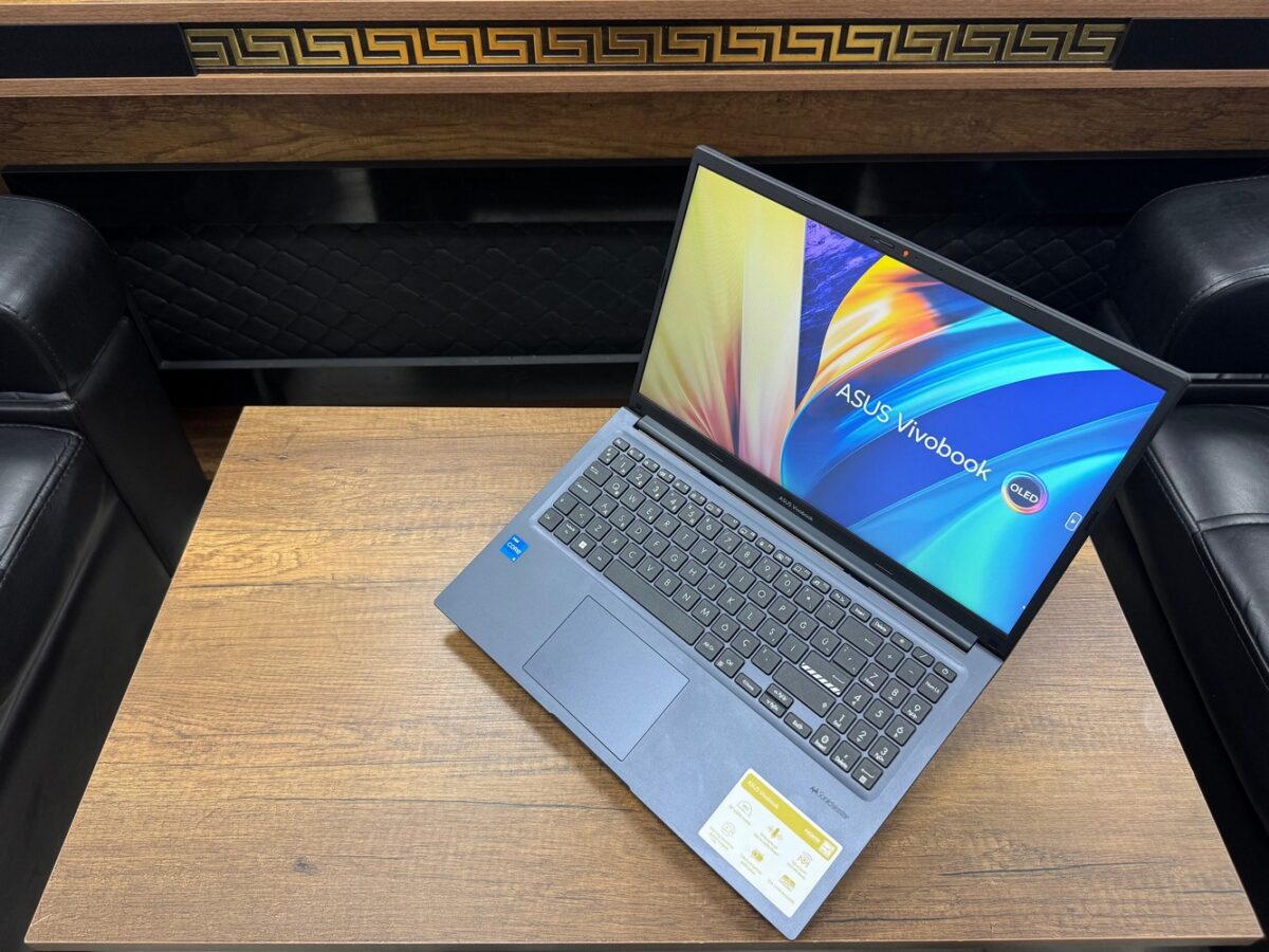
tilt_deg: -46.6
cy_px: 476
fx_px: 880
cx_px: 634
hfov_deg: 71.6
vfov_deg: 56.8
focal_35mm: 24
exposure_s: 1/50
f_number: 1.78
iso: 160
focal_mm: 6.76
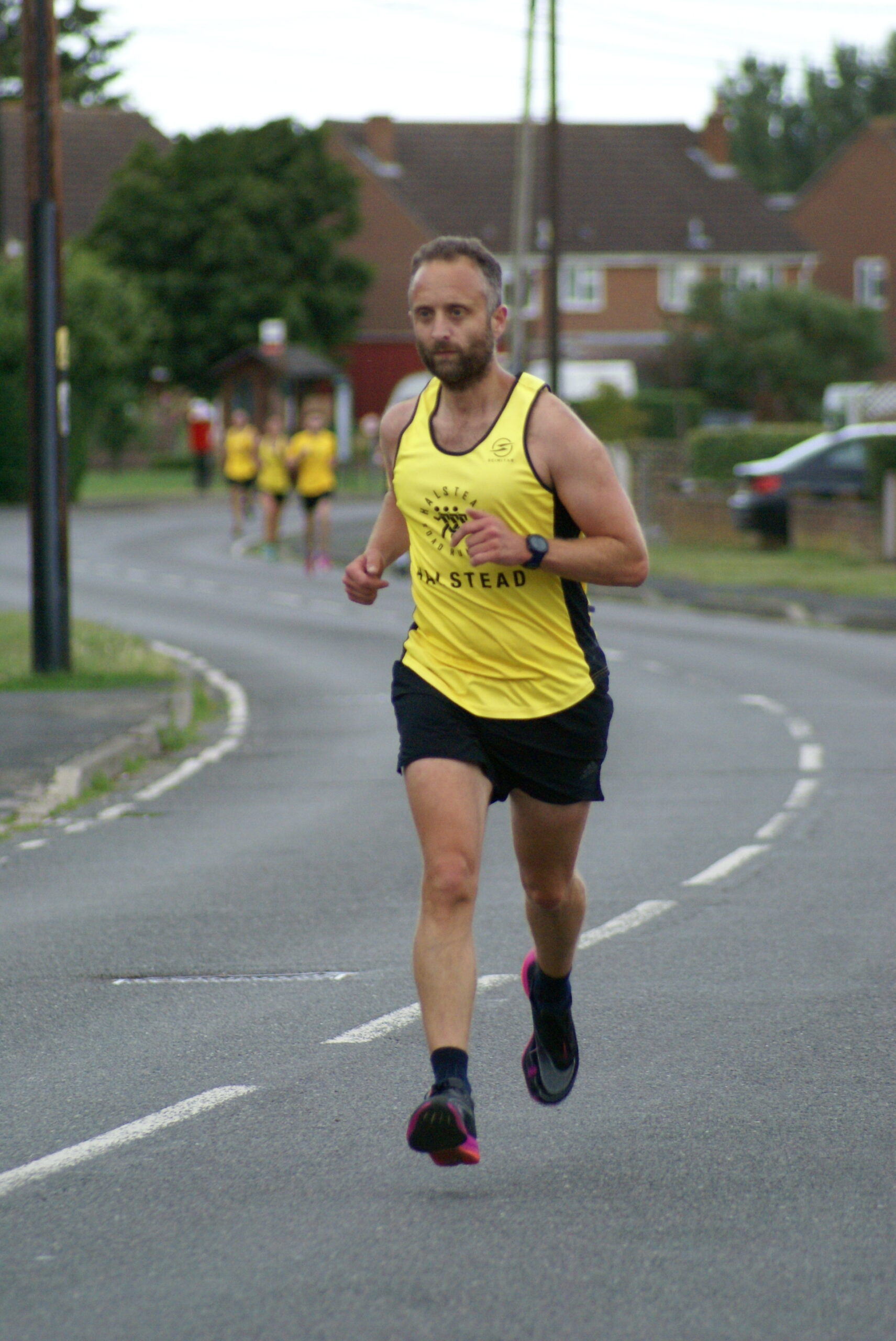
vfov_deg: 6.0
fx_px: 12856
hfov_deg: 4.0
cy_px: 670
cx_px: 448
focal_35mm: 345
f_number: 5.6
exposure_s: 1/320
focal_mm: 230
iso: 800
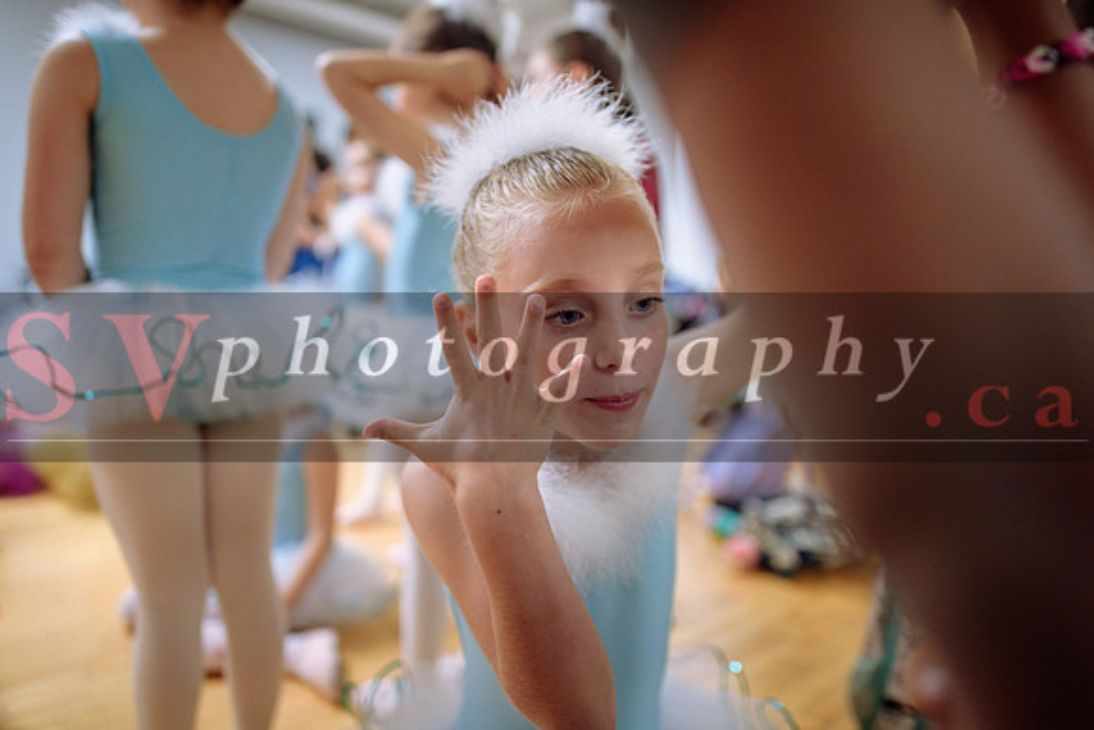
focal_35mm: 24
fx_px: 729
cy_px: 365
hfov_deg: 73.7
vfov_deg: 53.2
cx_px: 547
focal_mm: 24
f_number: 1.4
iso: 800
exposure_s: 1/250
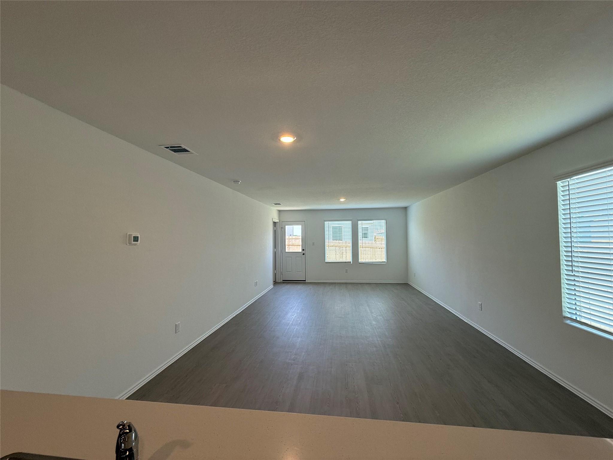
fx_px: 248
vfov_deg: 85.7
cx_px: 306
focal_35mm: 14
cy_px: 230
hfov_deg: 102.1
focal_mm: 2.22
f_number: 2.2
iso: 100
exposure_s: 1/120
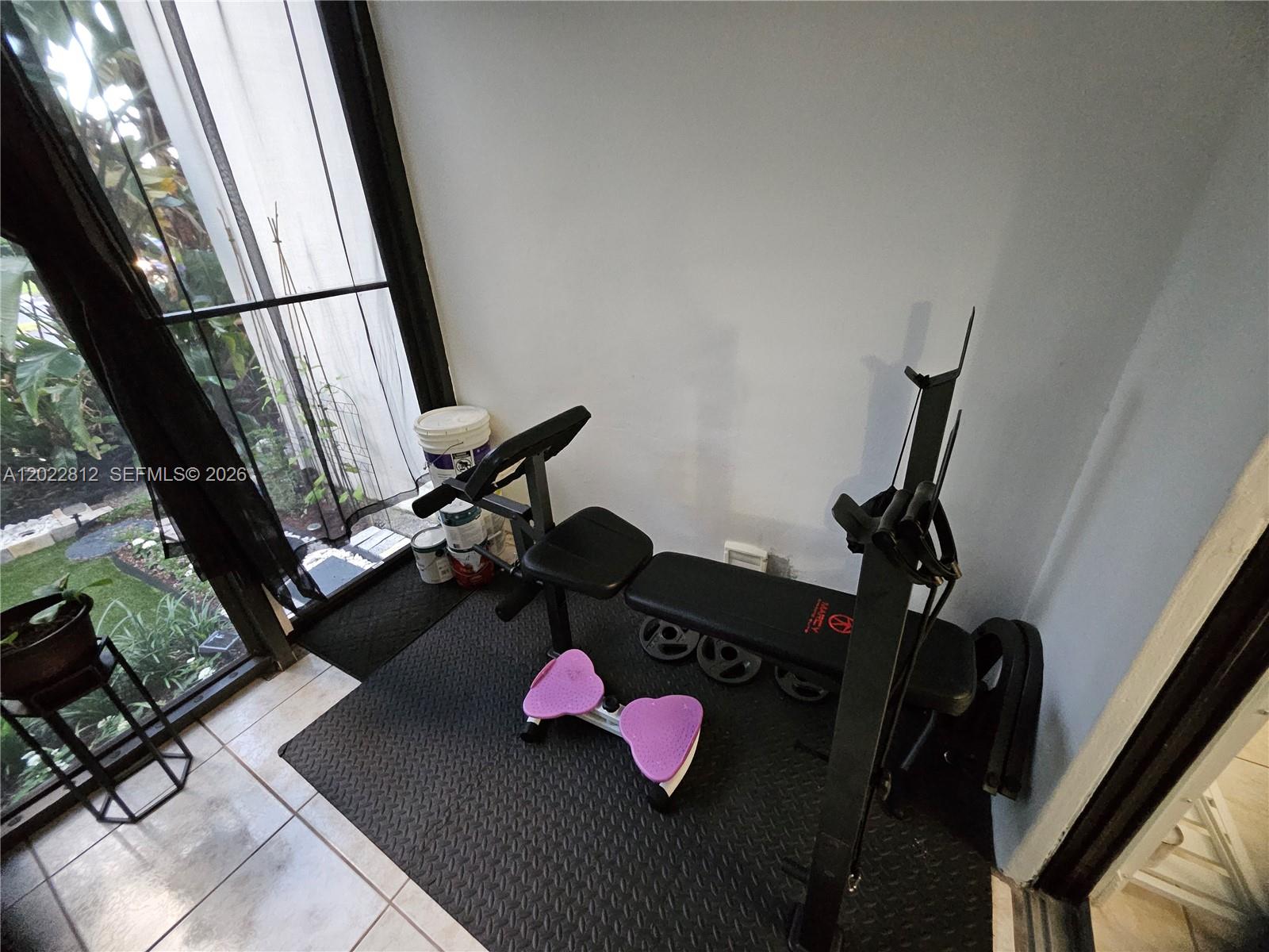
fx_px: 477
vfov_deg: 89.9
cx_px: 634
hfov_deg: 106.2
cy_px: 476
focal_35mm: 13
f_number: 2.2
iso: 640
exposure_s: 1/30
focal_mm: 1.74
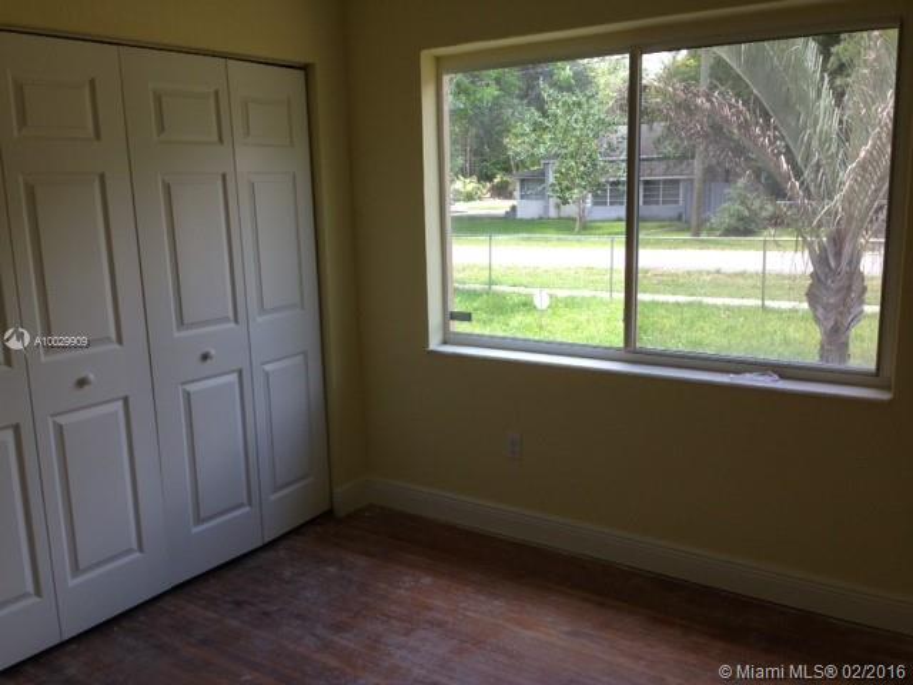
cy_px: 342
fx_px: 870
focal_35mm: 33
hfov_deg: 55.4
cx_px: 456
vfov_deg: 42.9
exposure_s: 1/123
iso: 50
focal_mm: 4.13
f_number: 2.4
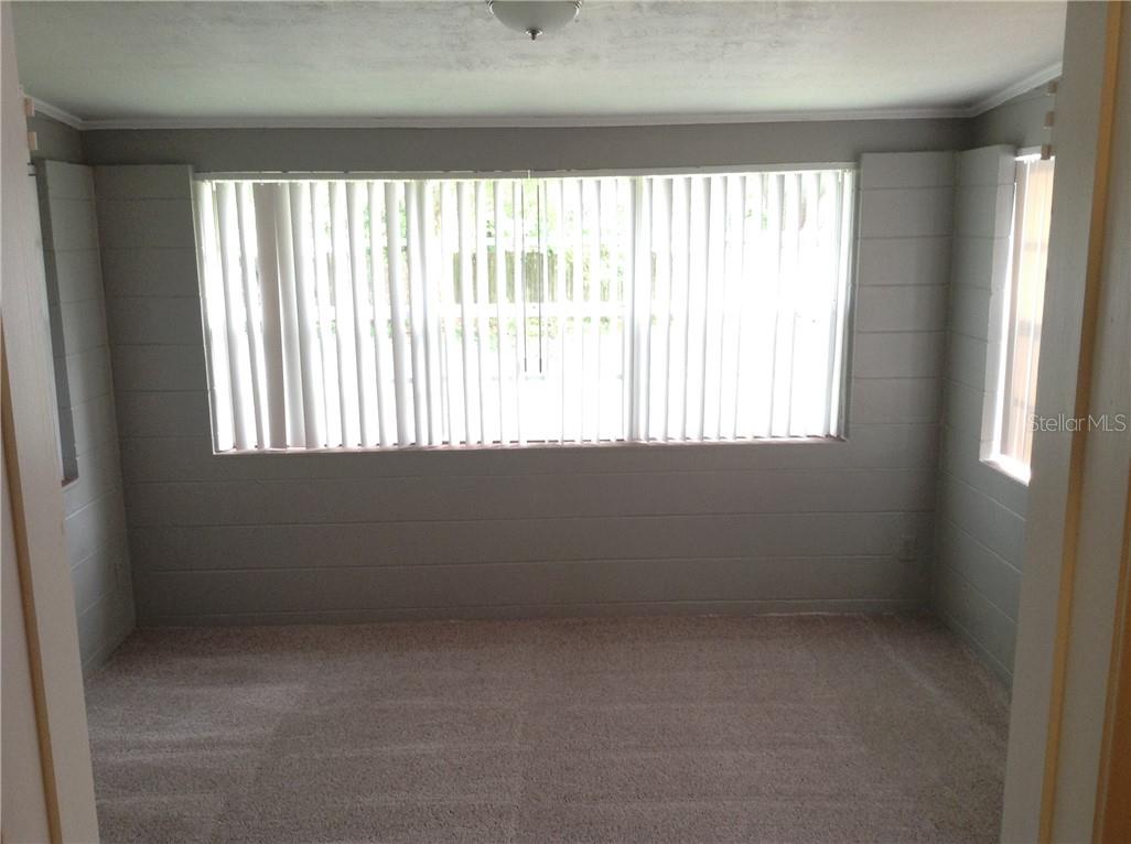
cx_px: 566
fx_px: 1076
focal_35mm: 33
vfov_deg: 42.8
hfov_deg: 55.4
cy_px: 422
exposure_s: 1/25
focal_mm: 3.3
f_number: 2.4
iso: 50
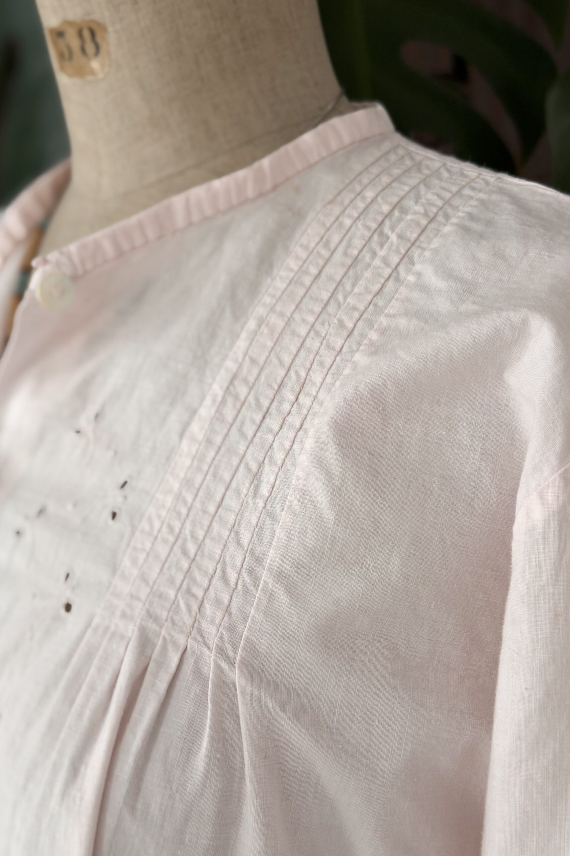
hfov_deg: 27.0
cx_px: 271
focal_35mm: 50
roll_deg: -0.6
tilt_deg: -9.2
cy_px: 428
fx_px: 1187
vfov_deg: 39.6
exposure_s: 1/60
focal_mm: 6.76
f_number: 1.78
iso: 160
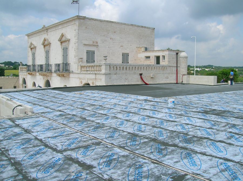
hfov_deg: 54.0
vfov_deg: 41.7
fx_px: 238
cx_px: 122
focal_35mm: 34
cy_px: 90
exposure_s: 1/450
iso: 50
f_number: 4.9
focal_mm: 5.7
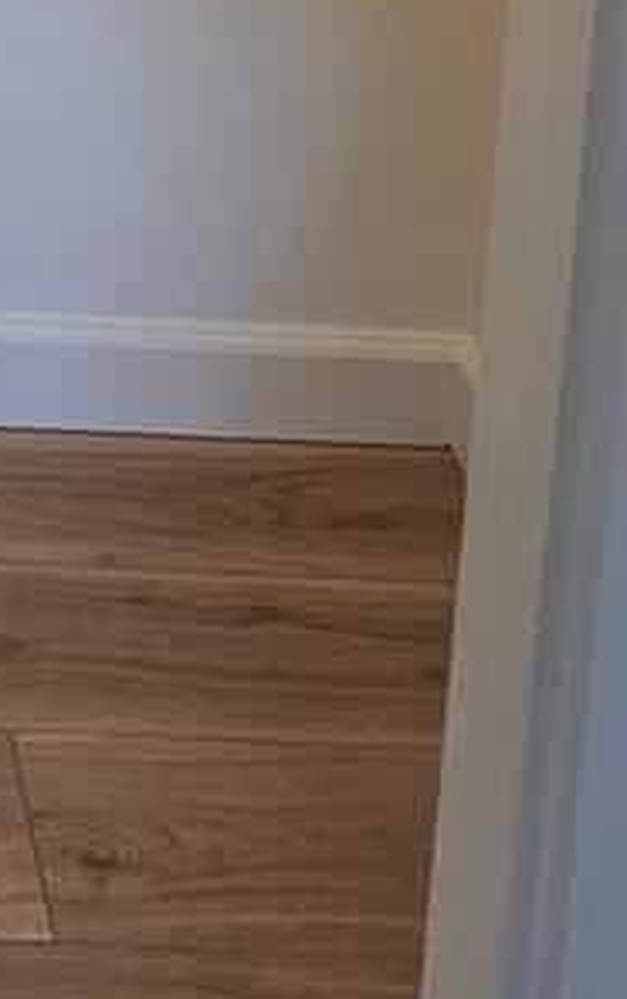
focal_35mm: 70
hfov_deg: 16.5
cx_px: -391
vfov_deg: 22.1
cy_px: -647
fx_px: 1909
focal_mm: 2.2
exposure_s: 1/60
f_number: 2.2
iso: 80
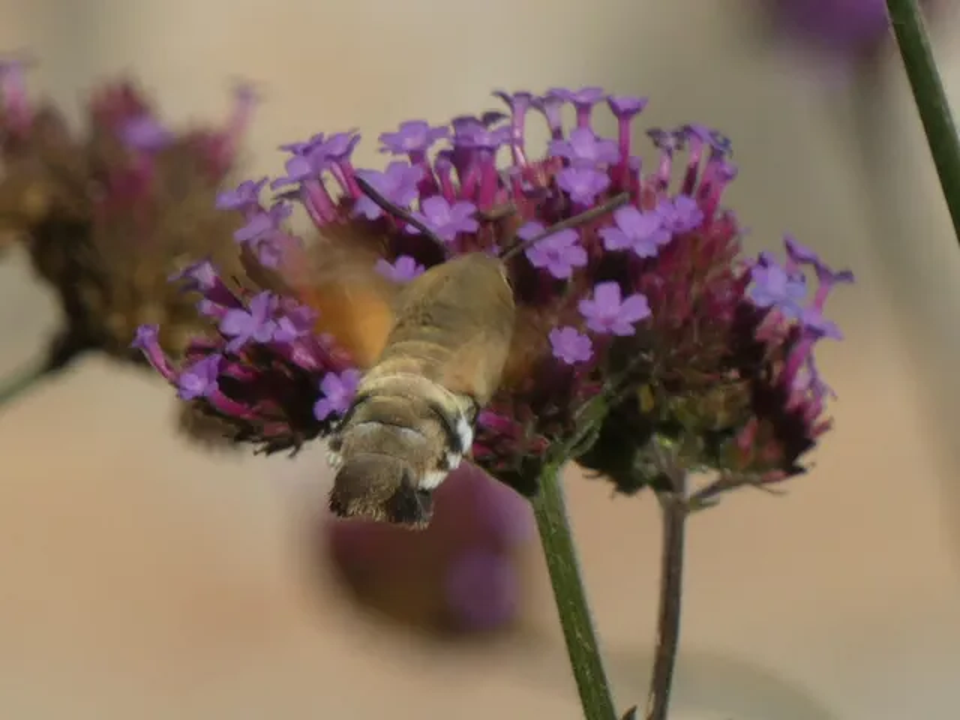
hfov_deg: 3.3
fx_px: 16640
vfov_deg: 2.5
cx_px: 480
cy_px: 360
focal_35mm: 600
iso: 80
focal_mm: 107.6
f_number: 5.6
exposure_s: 1/400
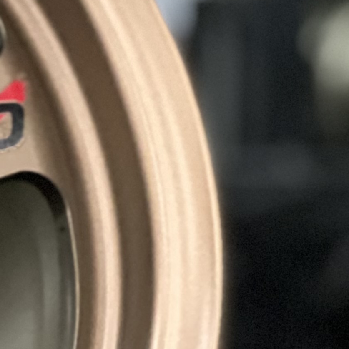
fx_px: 3741
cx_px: -388
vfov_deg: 5.3
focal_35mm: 328
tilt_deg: -0.3
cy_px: 178
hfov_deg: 5.2
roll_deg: +0.7
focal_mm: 9
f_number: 2.8
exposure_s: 1/14
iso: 500
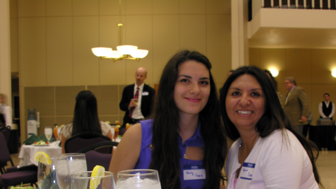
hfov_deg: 41.1
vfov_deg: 23.4
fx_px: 445
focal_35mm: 50
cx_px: 201
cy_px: 163
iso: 50
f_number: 4
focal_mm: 8.9
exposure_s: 1/9.1
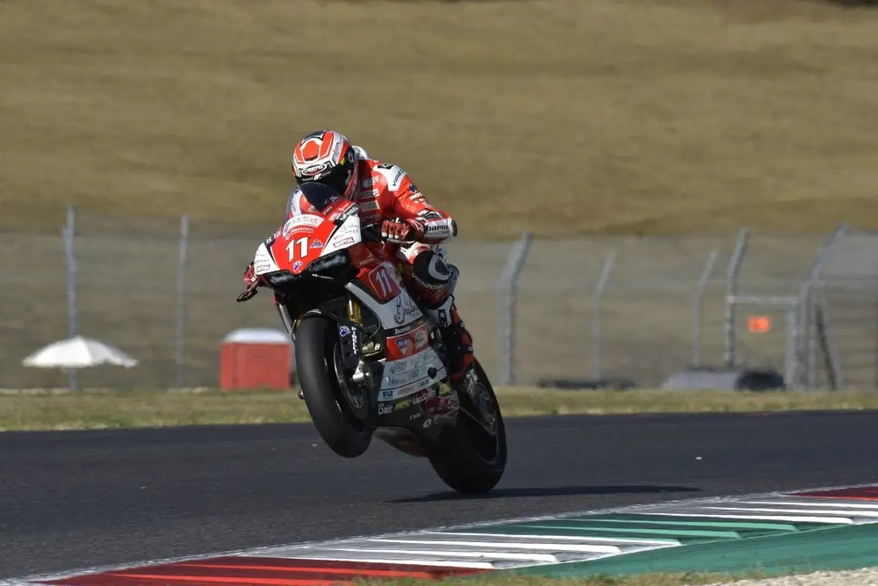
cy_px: 293
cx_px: 439
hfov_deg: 3.5
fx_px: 14270
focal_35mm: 585
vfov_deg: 2.4
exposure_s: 1/1250
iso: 400
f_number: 10
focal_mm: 390
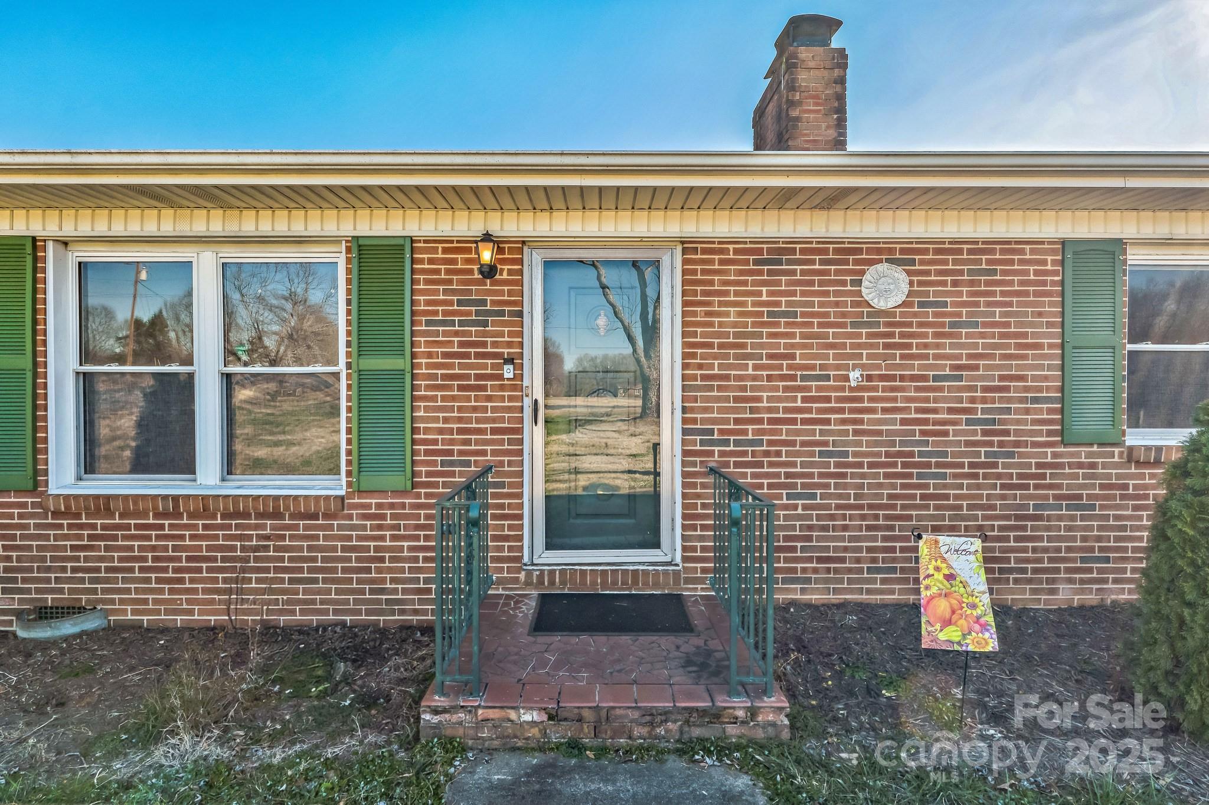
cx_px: 604
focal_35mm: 16
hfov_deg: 96.7
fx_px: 537
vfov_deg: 73.7
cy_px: 402
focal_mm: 16
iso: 800
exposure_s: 1/250
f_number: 10
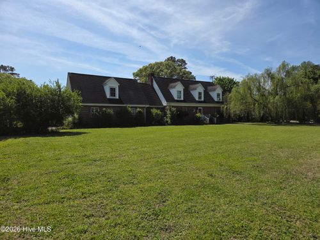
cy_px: 120
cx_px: 160
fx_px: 213
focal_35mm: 23
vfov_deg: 58.9
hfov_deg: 73.9
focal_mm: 5.4
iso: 64
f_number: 1.8
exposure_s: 1/7891
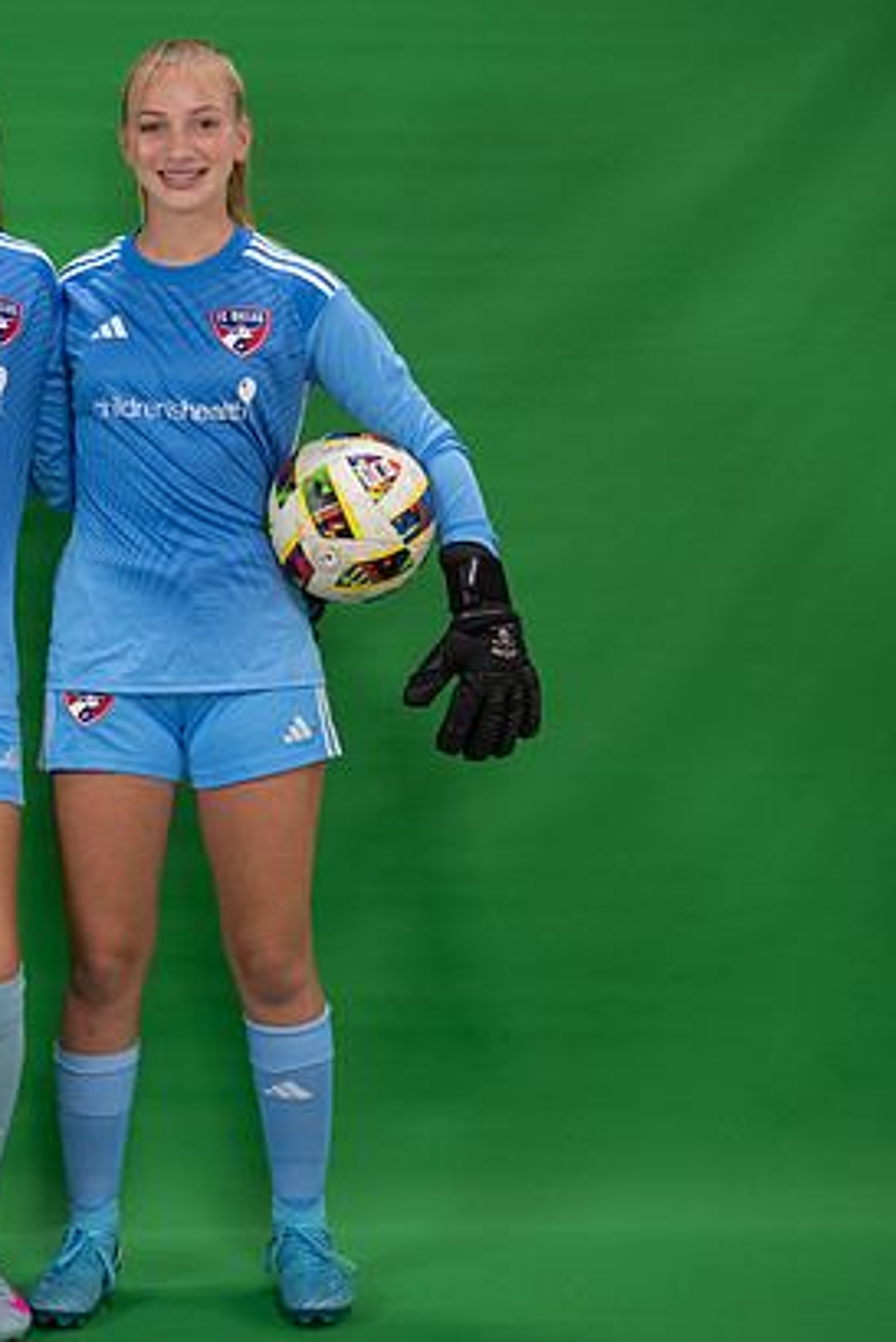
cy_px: 591
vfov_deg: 23.9
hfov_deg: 15.9
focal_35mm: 85
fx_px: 3170
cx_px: 99
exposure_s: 1/500
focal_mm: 50
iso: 320
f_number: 1.2
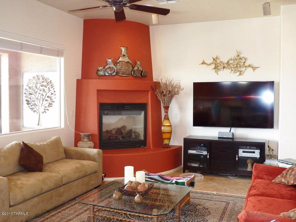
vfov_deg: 40.7
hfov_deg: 52.6
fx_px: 299
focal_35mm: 35
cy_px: 111
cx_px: 148
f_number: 2.8
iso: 320
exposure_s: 1/30
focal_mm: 6.3
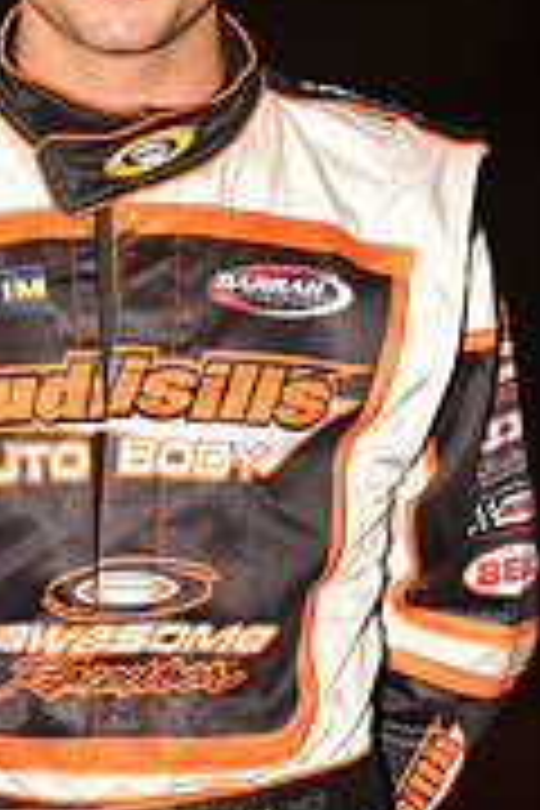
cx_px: 72
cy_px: 302
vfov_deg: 6.9
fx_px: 6682
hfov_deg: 4.6
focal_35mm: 297
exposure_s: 1/250
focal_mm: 92
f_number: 6.3
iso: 500
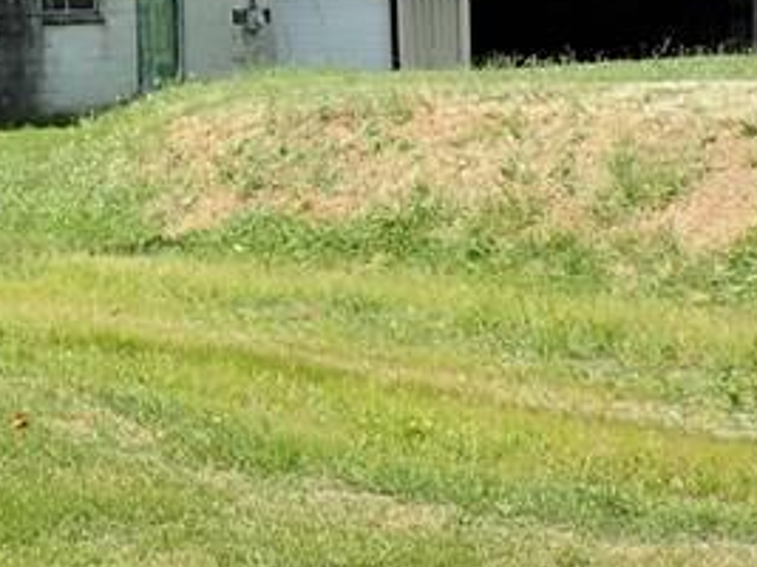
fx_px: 2098
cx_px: -360
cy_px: -271
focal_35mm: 96
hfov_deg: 18.3
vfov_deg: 14.4
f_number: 2.8
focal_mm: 4.5
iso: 100
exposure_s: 1/800
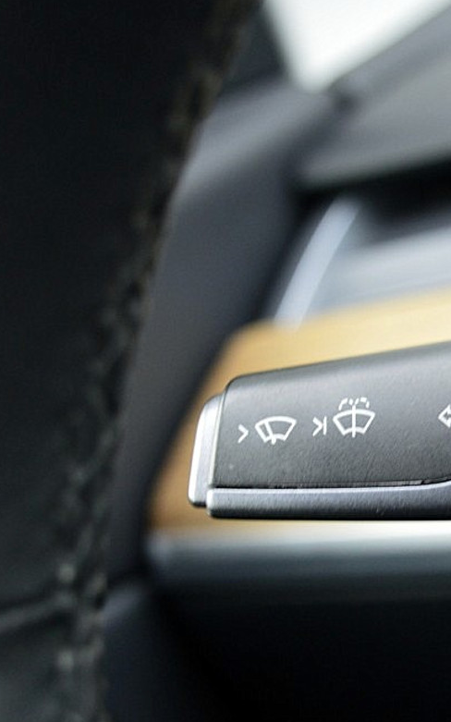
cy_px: 403
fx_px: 2046
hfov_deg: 12.5
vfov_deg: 20.0
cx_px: 367
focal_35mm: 104
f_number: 4.8
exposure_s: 1/40
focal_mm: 38
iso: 800
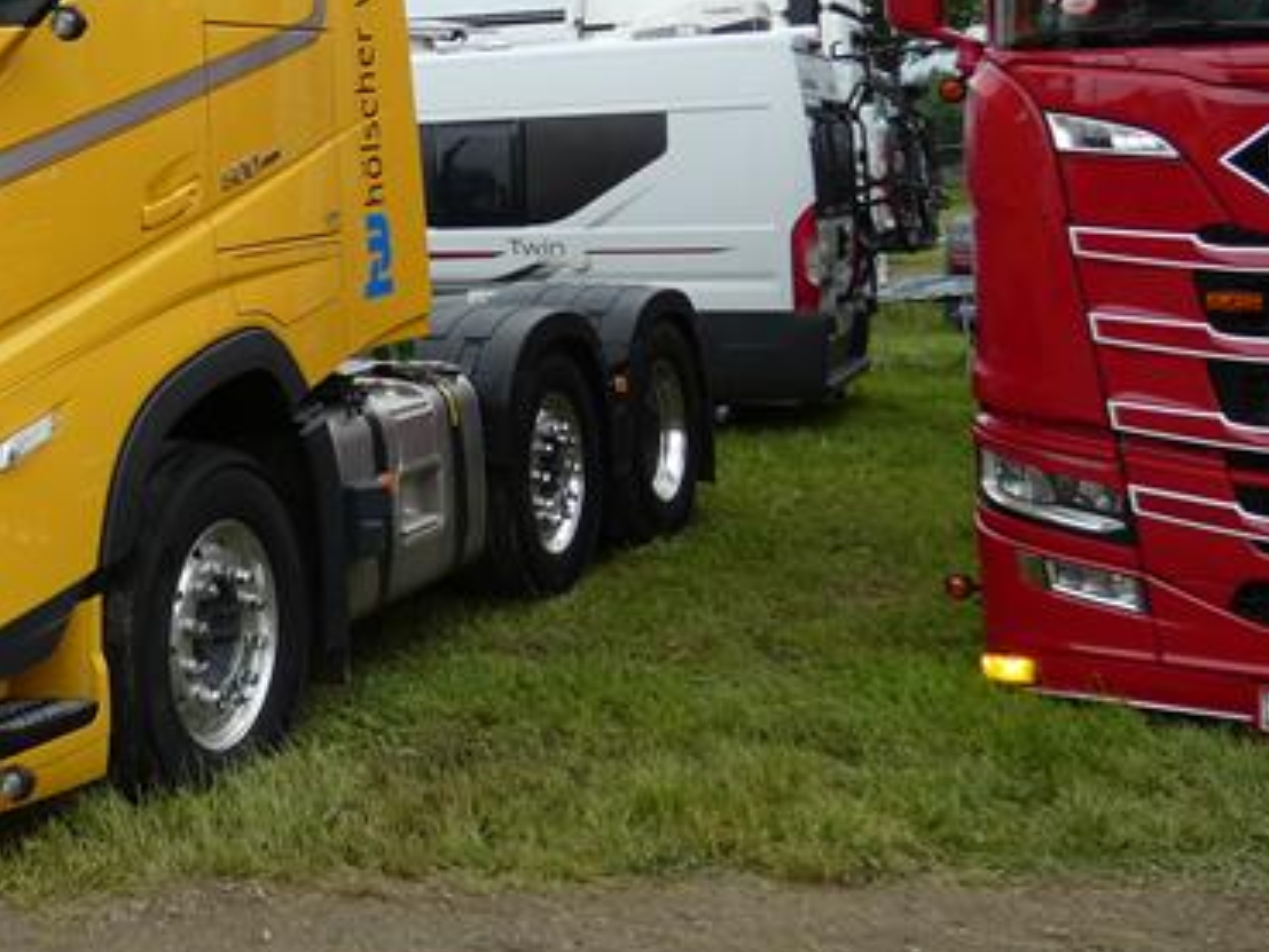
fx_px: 1907
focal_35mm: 52
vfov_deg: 27.1
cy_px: 110
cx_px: -58
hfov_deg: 33.1
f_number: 3
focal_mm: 4.3
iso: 80
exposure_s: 1/500
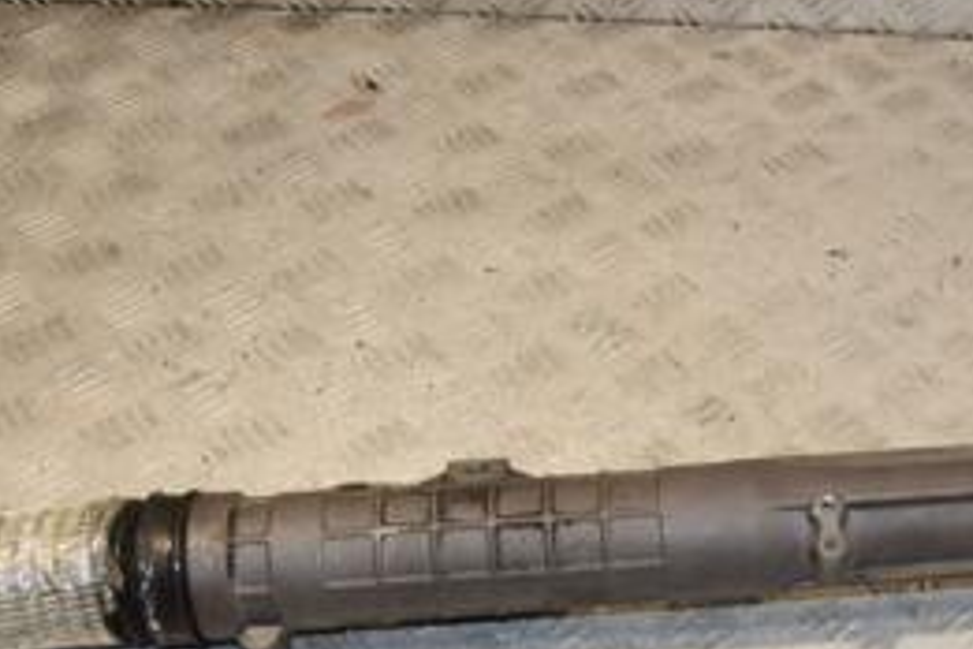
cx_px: 809
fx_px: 1676
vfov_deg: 21.8
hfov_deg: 31.4
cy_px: 451
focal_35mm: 62
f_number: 8
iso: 800
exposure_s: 1/200
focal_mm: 18
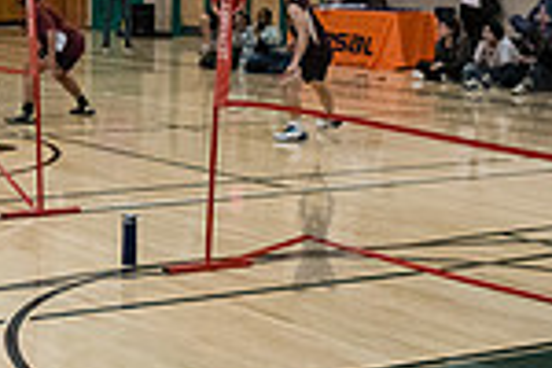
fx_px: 1441
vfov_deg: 14.4
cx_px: -168
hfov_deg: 19.9
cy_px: 49
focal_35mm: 94
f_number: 3.5
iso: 8000
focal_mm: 24
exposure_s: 1/400
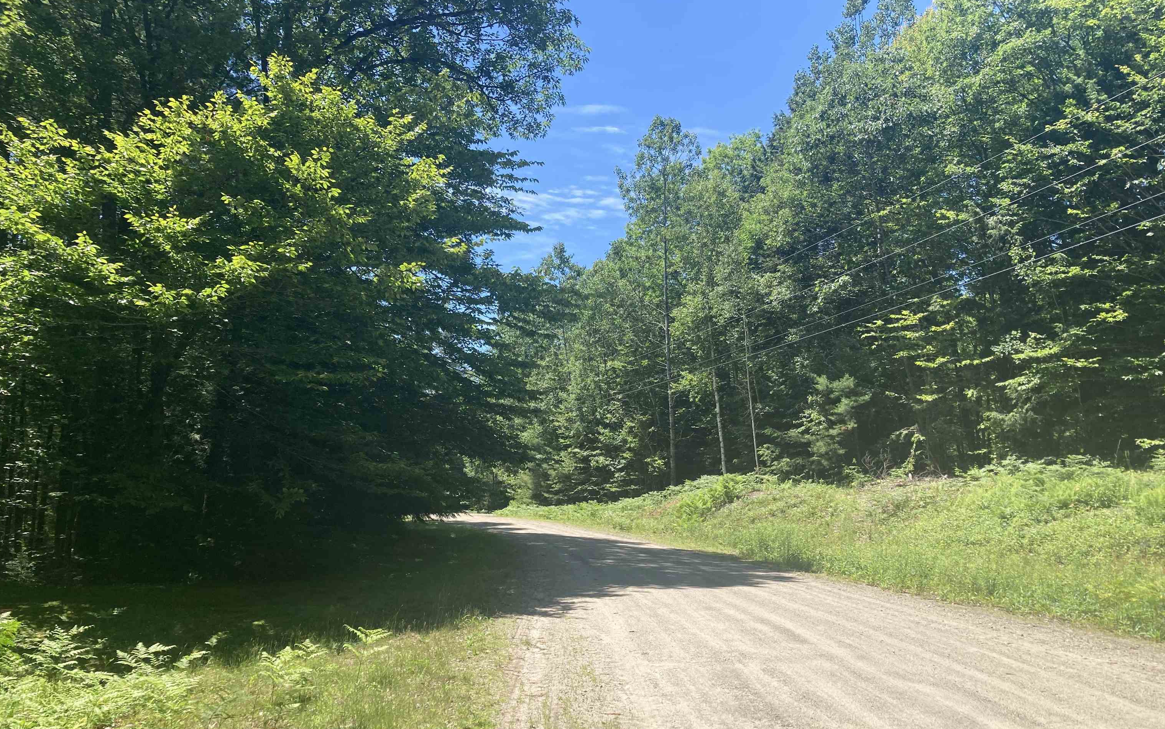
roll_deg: -1.2
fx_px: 953
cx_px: 583
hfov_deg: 62.9
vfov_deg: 41.7
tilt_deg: +3.8
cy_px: 427
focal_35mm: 30
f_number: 1.8
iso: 20
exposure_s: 1/1091
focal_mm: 3.99
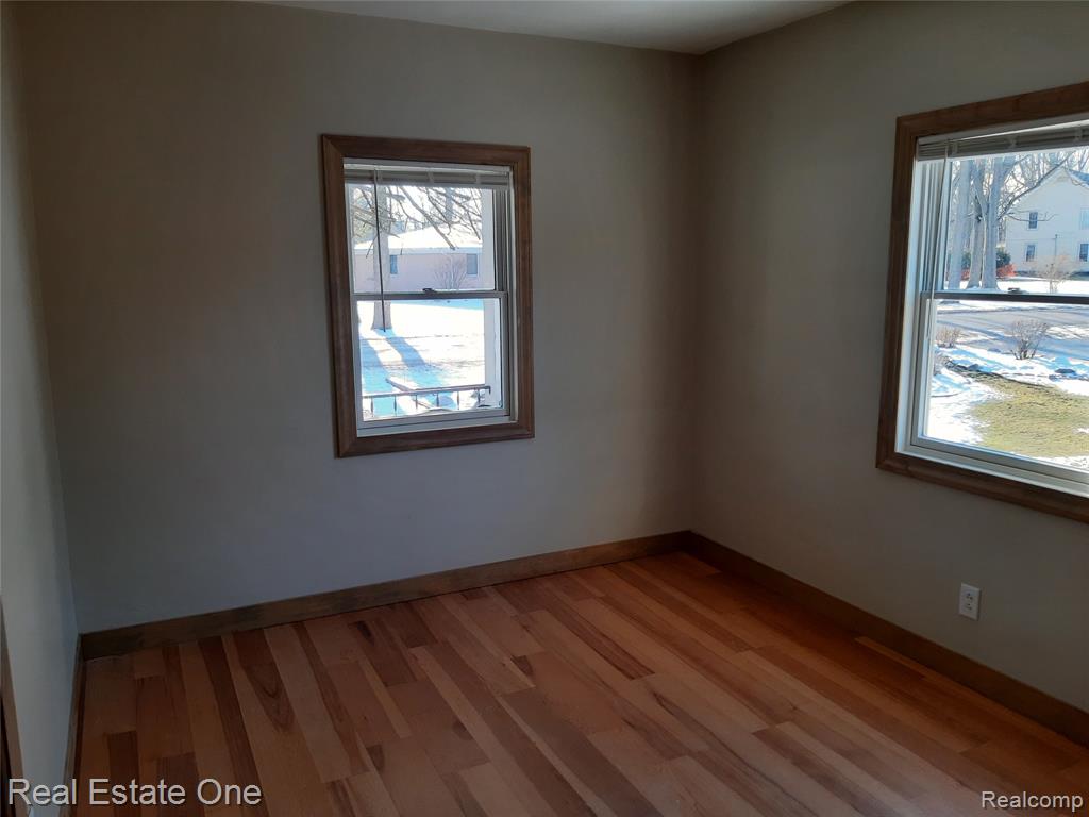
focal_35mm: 26
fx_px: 818
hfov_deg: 67.3
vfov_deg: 53.1
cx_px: 544
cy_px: 408
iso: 80
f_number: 1.7
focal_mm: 3.92
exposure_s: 1/120
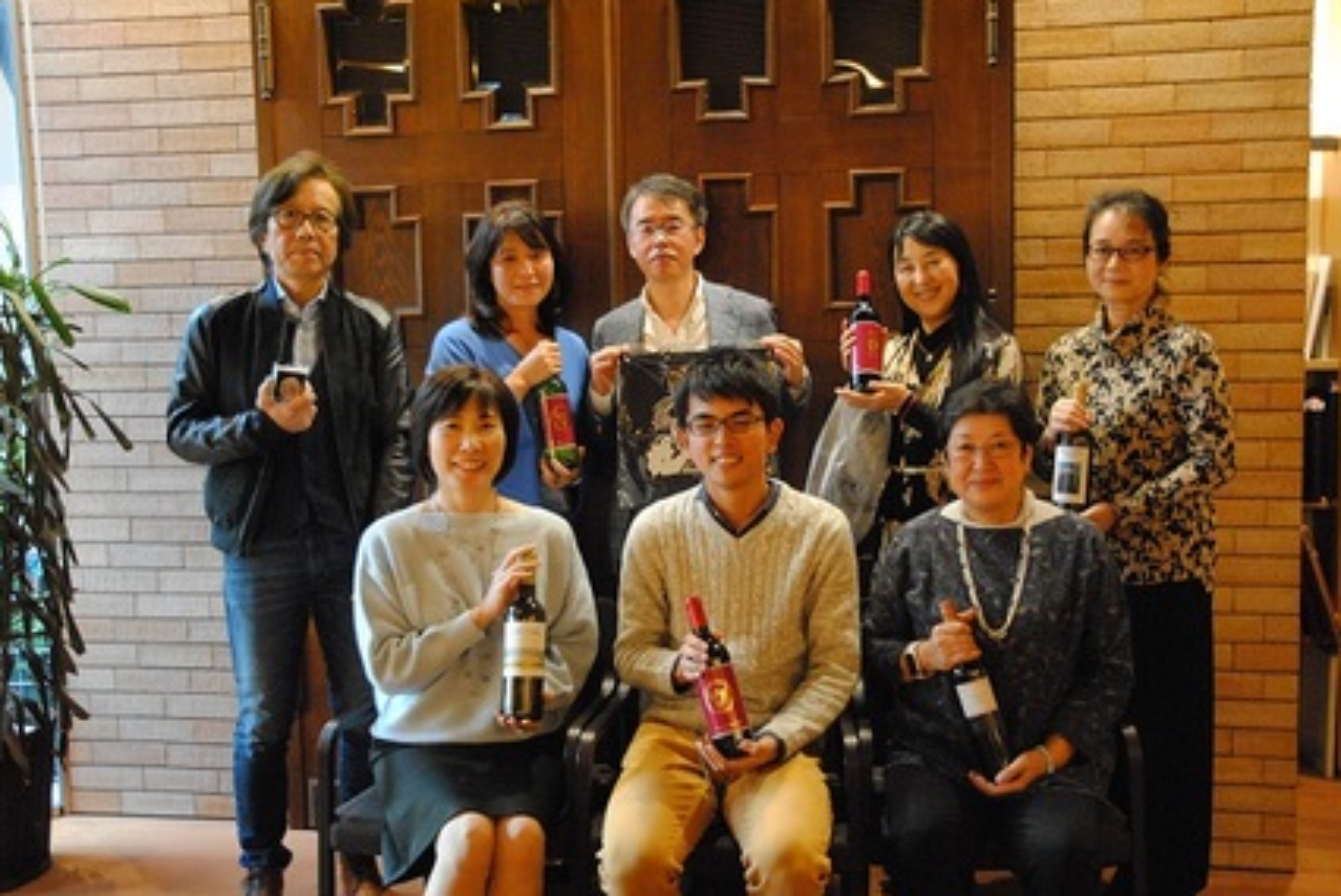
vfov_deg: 35.1
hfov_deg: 50.6
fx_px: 1417
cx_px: 689
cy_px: 426
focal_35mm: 38
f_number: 4
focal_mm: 24
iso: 1600
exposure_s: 1/15
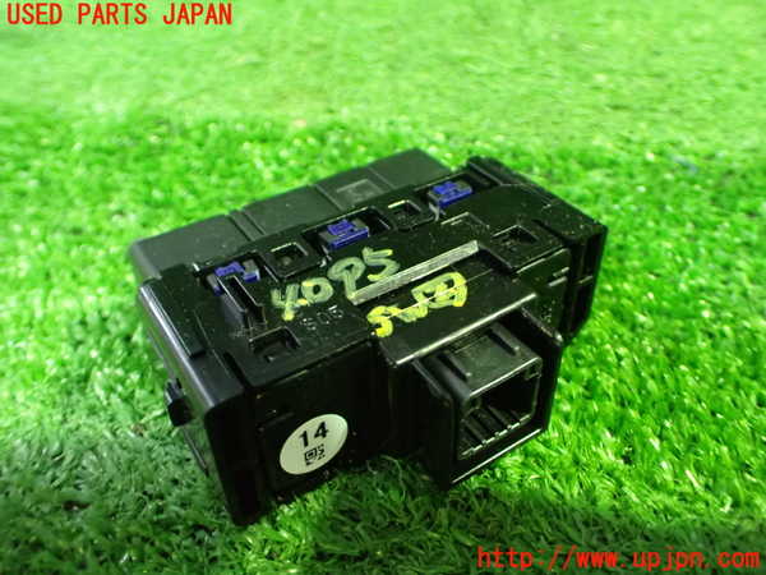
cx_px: 383
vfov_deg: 46.8
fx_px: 664
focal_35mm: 30
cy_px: 288
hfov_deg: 60.0
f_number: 2.3
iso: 1600
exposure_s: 1/30
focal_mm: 5.4
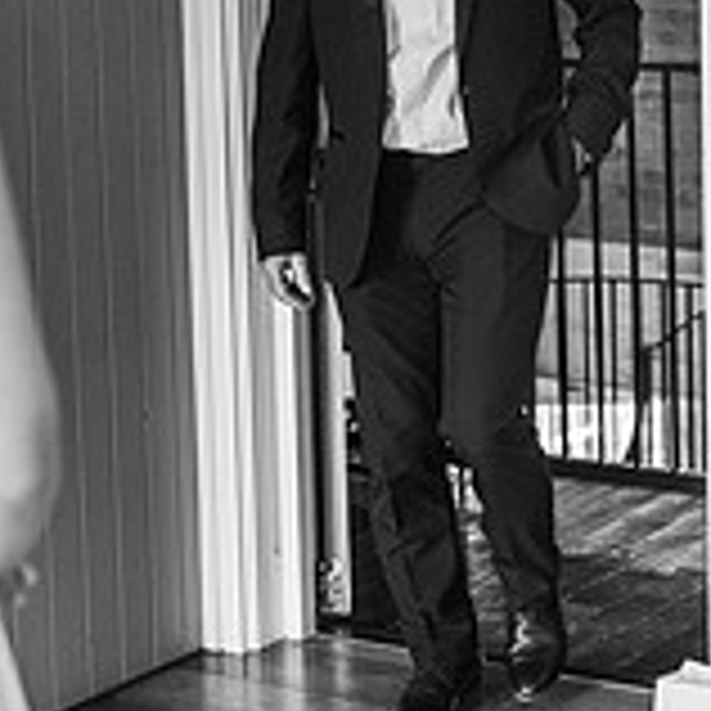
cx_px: 684
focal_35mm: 109
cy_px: 50
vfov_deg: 15.8
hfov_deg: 15.7
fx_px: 2533
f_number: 2.2
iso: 450
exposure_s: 1/200
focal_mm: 35
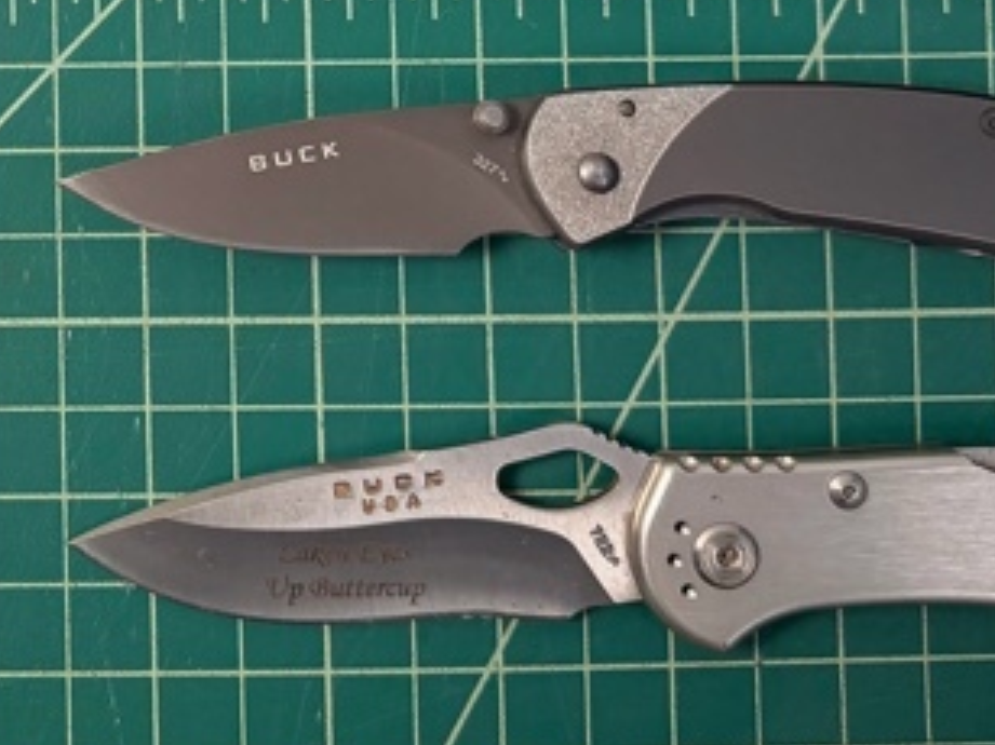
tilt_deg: -86.5
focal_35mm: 80
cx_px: -84
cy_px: -152
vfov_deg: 17.5
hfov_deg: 23.1
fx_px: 2299
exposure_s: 1/216
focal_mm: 6.76
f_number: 1.78
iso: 160
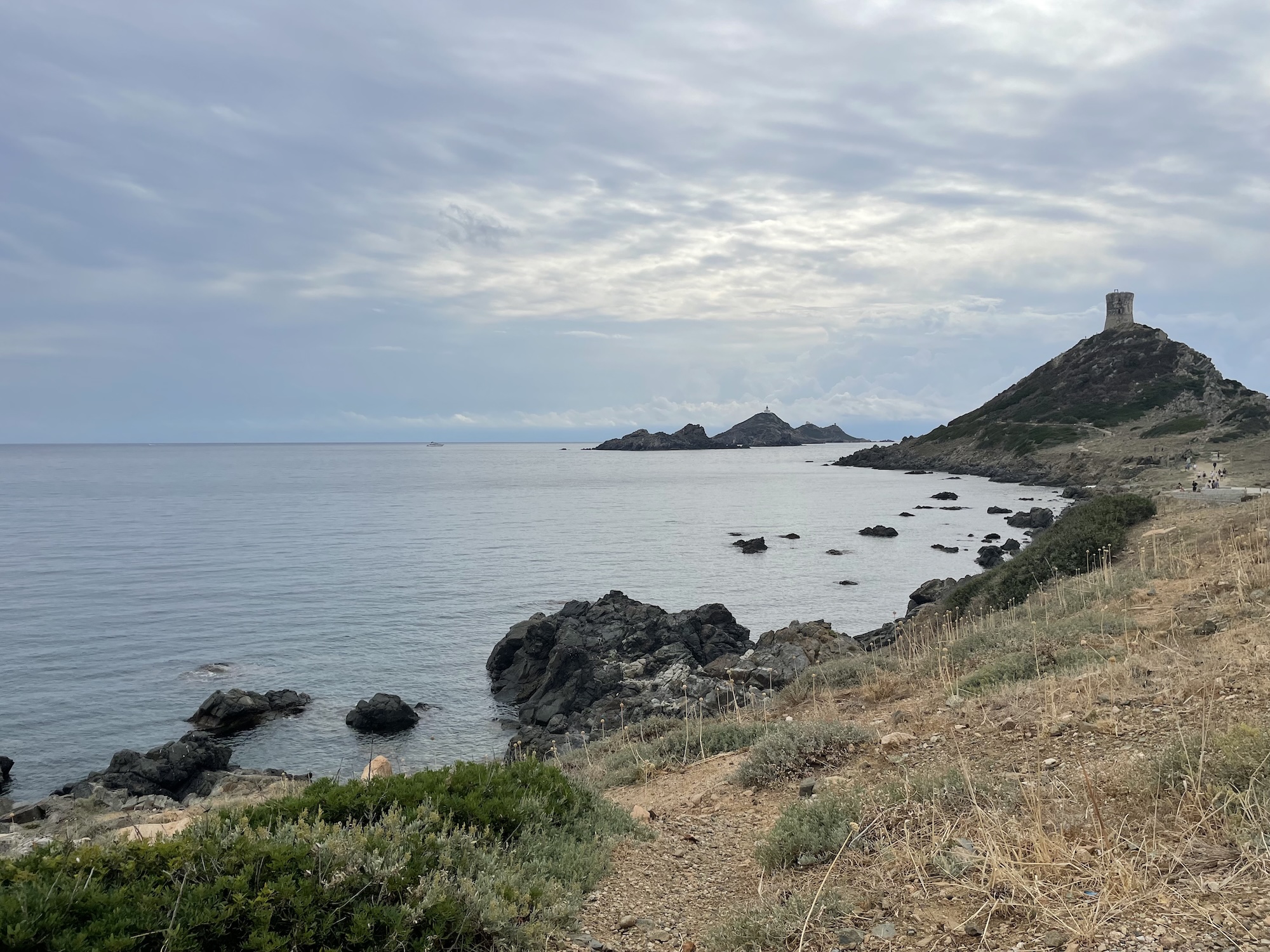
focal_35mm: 26
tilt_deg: -0.4
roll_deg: +0.8
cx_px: 635
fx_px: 954
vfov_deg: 53.1
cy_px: 476
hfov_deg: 67.3
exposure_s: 1/6494
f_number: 1.6
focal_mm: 4.2
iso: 32
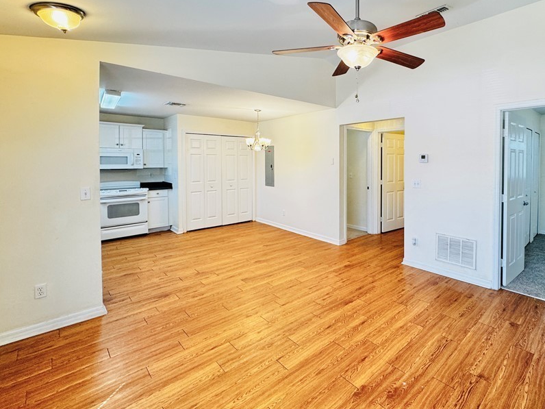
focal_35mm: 18
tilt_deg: -2.7
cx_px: 340
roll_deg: -0.5
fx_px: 283
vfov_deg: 71.0
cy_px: 167
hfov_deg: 86.1
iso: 200
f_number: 2.2
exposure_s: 1/120
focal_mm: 2.22
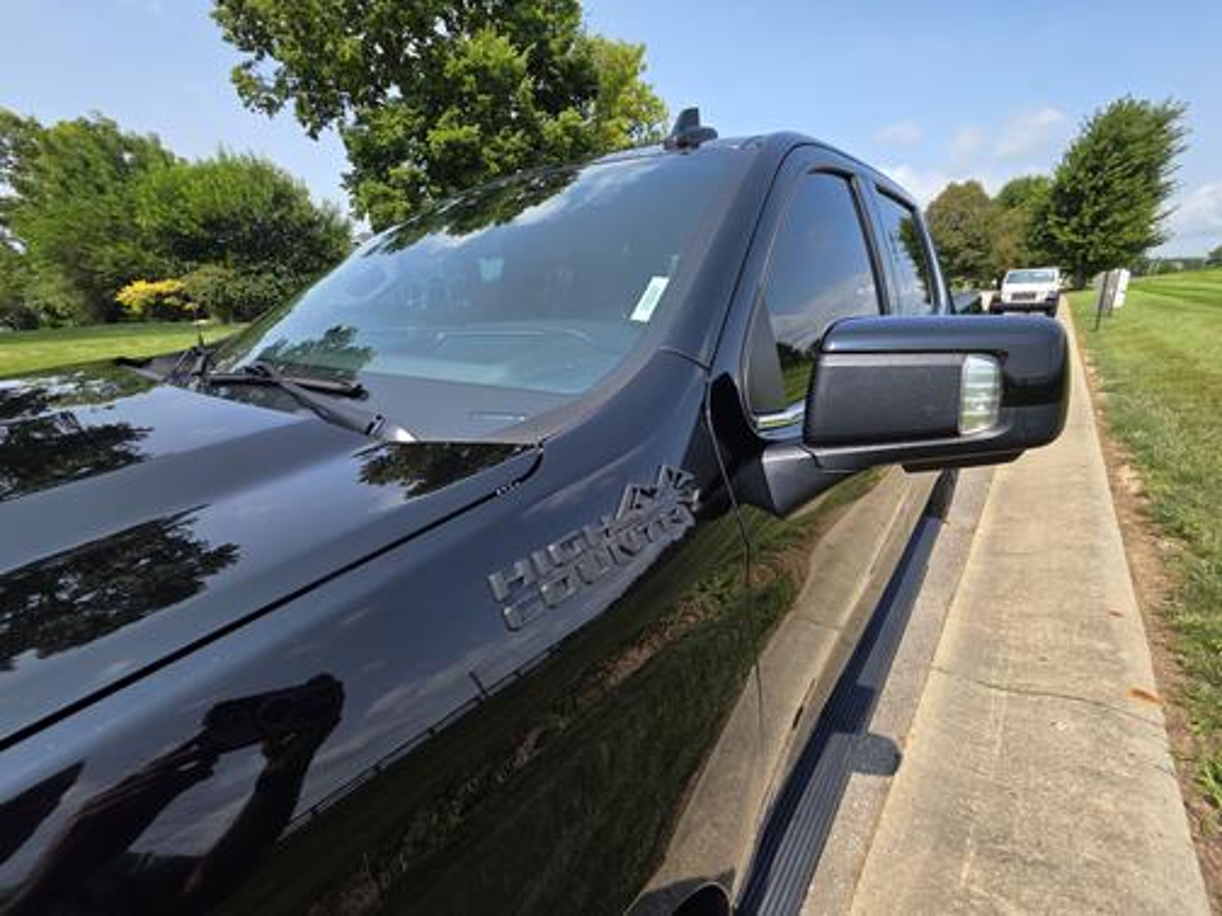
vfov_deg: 89.9
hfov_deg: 106.2
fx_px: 459
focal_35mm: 13
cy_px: 458
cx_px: 611
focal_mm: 2.2
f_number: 1.9
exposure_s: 1/1208
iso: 40
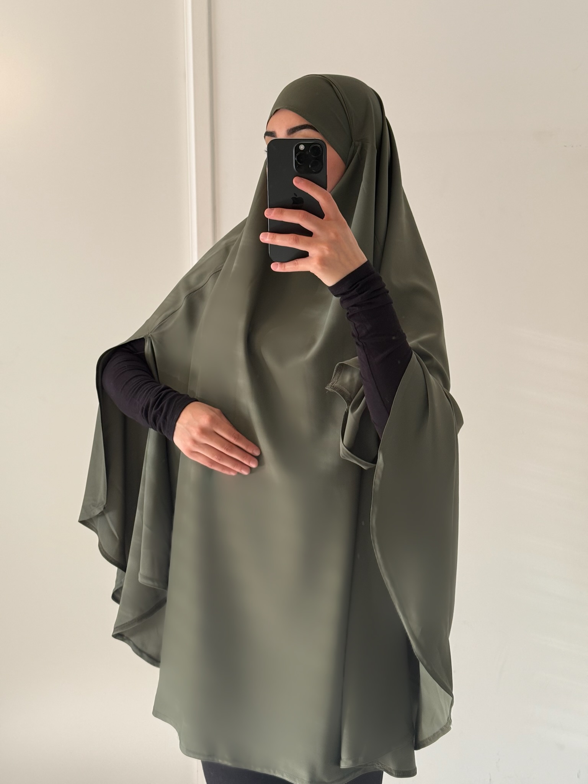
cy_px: 392
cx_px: 294
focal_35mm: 48
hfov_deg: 30.3
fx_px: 1087
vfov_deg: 39.7
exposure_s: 1/61
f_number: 1.78
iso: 100
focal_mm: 6.76
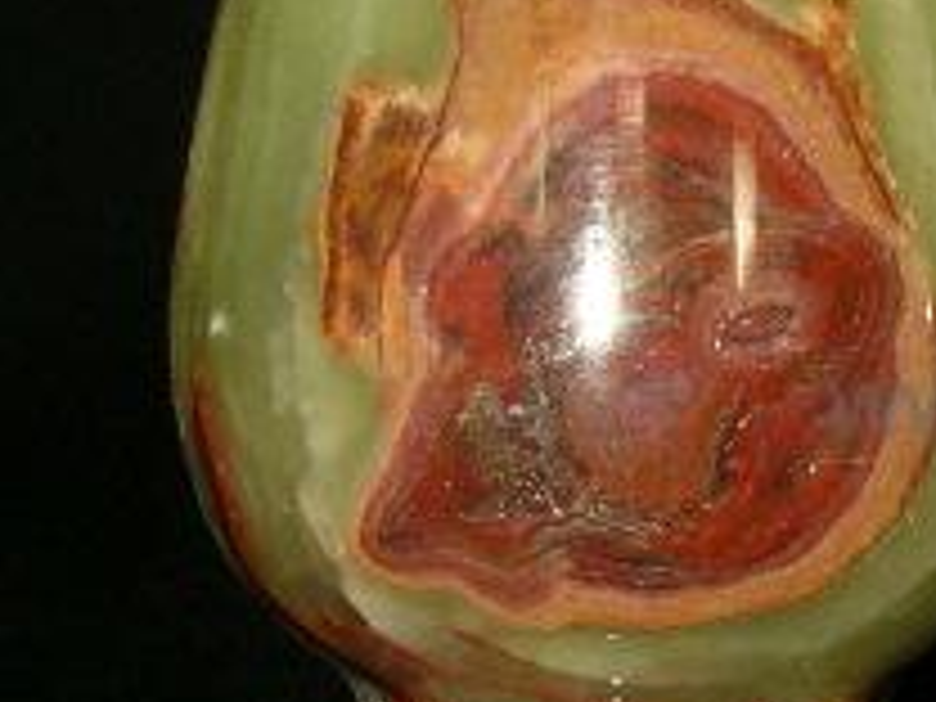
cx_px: 1256
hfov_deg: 15.9
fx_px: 3164
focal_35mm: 117
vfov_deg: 12.7
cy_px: 410
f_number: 7
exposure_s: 1/31.6
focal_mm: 6
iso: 100
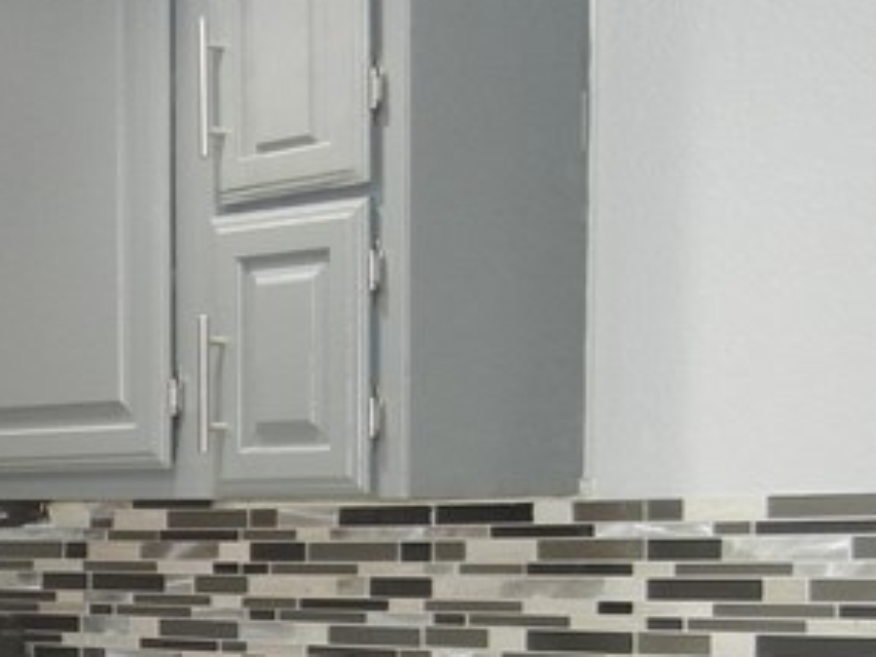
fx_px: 2733
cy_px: 669
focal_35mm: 108
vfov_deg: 13.5
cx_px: -213
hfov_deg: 17.3
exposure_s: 1/30
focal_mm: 5.4
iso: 216
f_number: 3.5
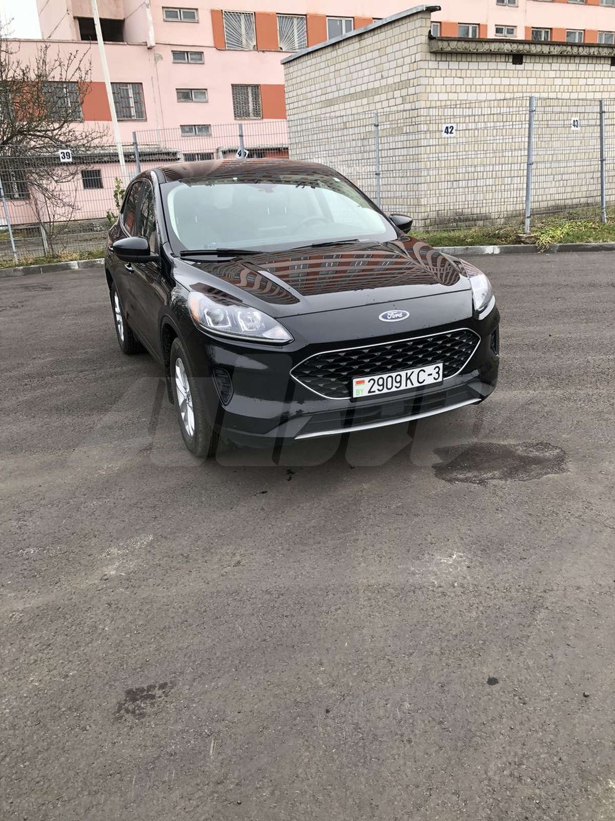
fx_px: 663
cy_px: 410
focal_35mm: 28
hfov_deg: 49.7
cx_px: 308
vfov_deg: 63.4
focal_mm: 4
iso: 25
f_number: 1.8
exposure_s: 1/120
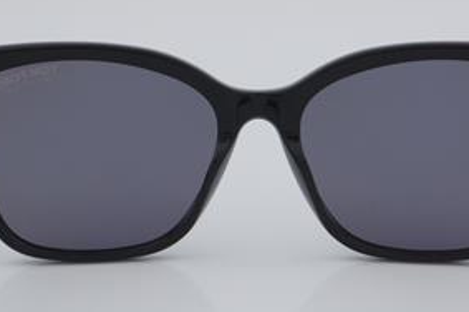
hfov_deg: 19.3
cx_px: 260
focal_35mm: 106
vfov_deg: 12.9
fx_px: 1379
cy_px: 156
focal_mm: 50
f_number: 32
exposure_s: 1/4
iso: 100
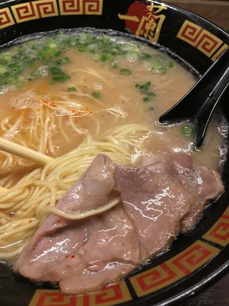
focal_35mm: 29
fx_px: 256
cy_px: 153
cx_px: 114
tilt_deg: -55.3
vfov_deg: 61.7
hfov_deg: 48.2
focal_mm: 4.15
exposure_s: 1/30
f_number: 2.2
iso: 32
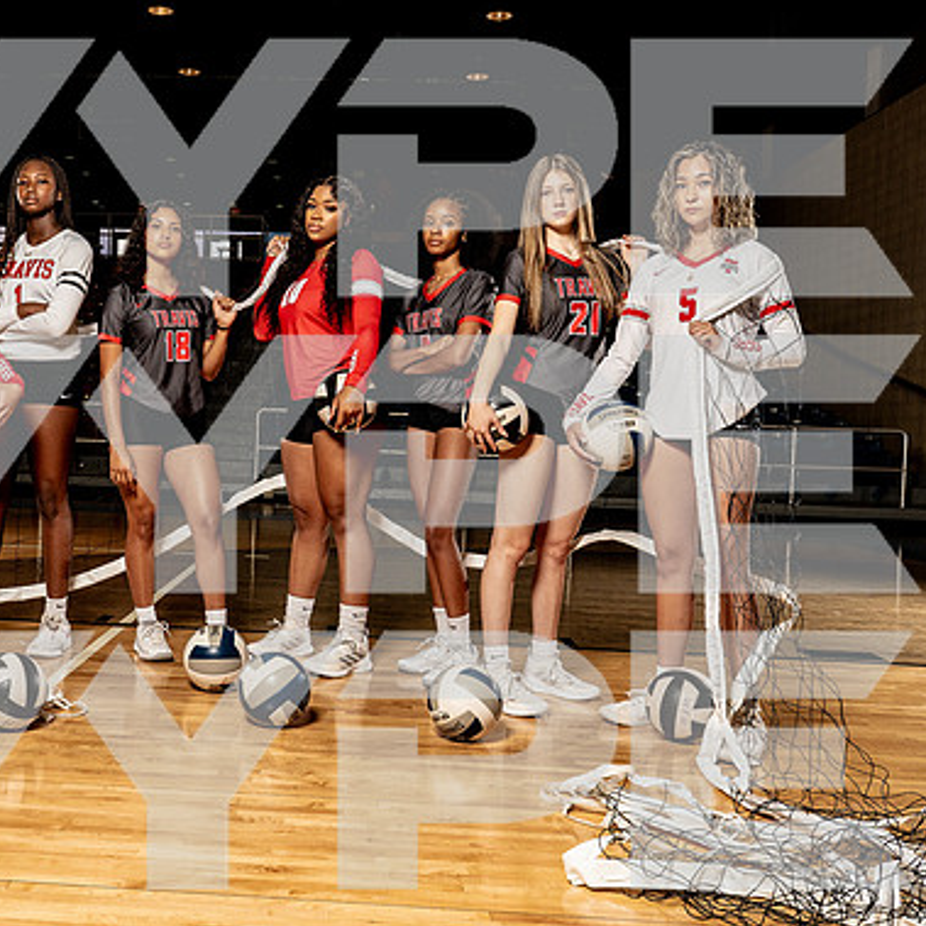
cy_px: 449
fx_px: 1180
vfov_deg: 42.8
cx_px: 270
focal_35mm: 39
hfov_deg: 41.9
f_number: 8
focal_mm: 26
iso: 640
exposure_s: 1/250
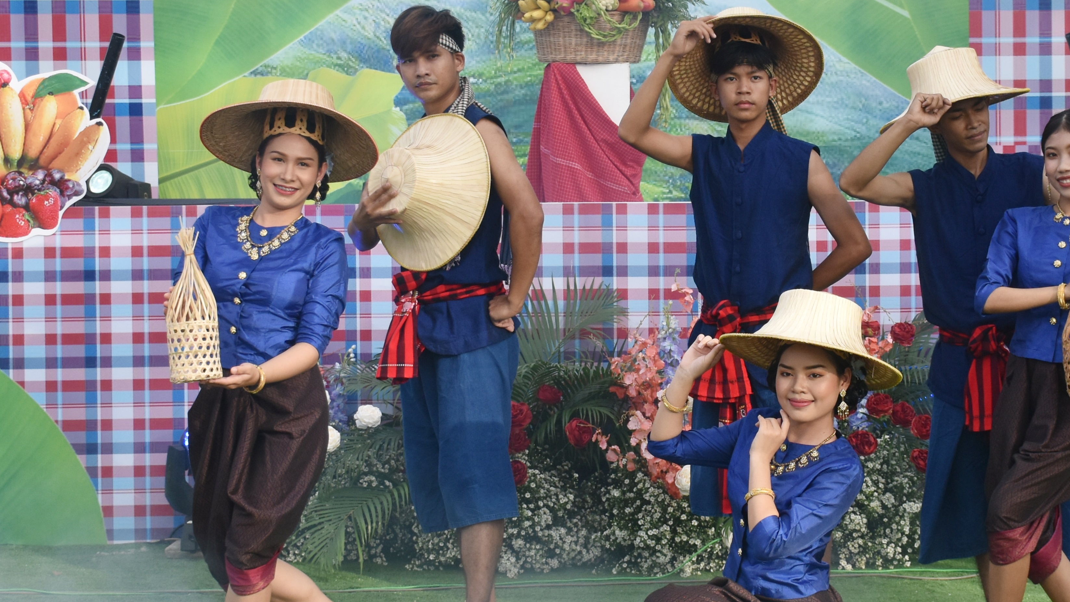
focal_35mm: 86
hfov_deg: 24.6
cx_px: 705
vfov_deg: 14.1
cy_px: 253
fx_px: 2440
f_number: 5
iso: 400
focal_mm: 30
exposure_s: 1/1250
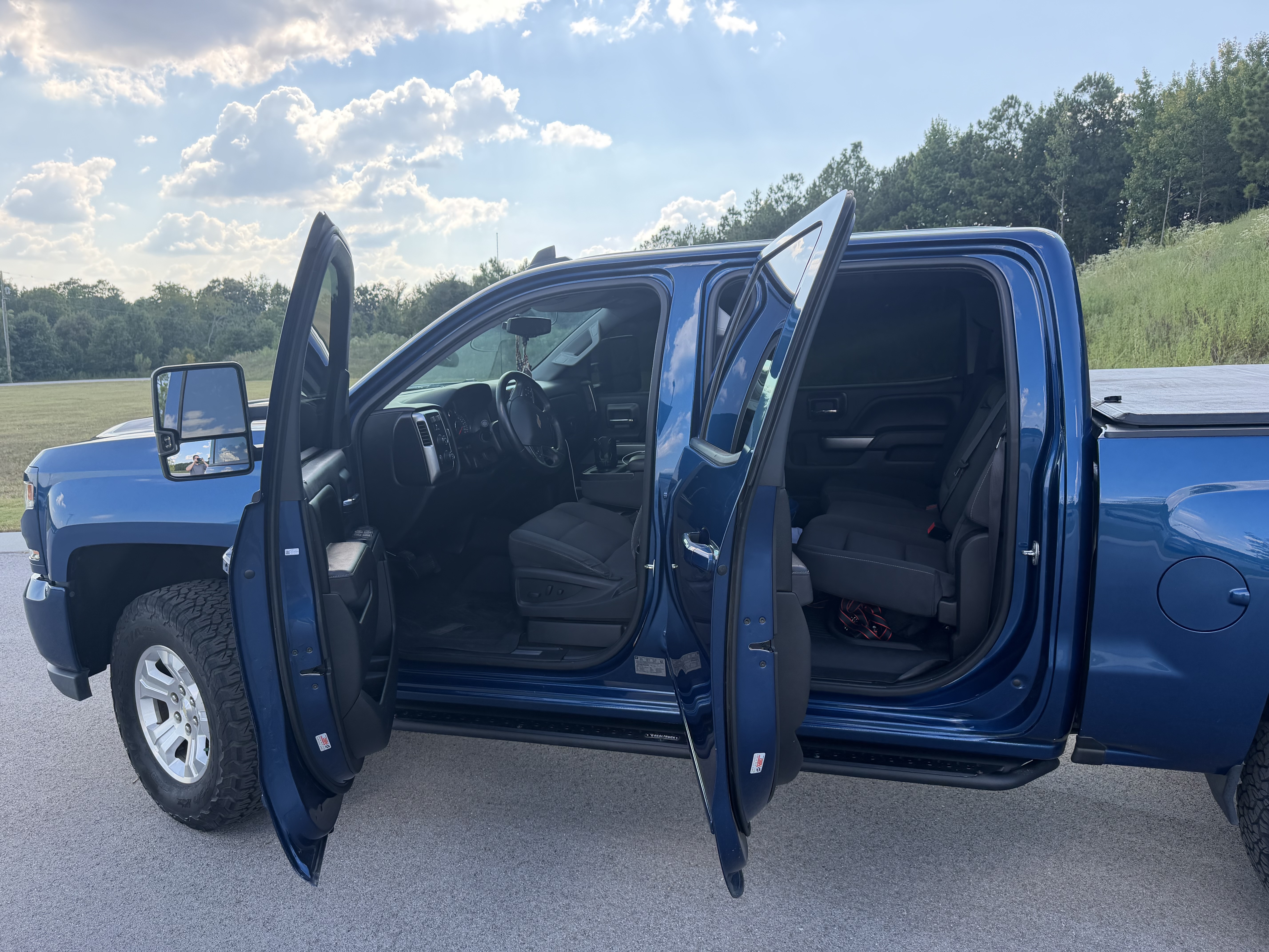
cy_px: 476
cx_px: 634
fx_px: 880
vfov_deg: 56.8
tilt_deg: -8.0
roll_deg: -0.6
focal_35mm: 24
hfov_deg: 71.6
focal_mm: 6.76
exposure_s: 1/1018
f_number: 1.78
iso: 100
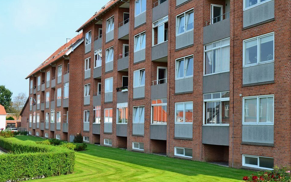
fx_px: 492
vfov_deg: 20.9
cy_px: 102
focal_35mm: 62
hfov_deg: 33.0
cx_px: 152
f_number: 10
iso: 400
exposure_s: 1/320
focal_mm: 38
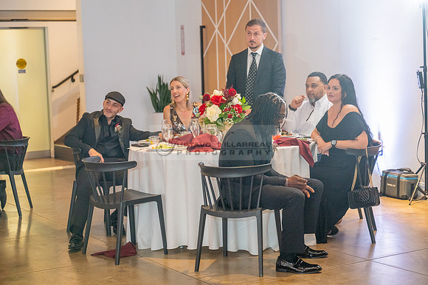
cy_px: 142
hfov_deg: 28.8
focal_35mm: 70
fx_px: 832
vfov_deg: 19.5
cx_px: 214
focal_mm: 70
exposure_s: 1/200
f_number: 2.8
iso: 2000
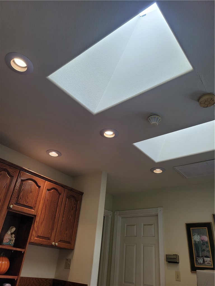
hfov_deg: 53.1
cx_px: 108
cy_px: 143
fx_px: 215
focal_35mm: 26
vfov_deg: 67.3
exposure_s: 1/120
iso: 64
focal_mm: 5.4
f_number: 1.8
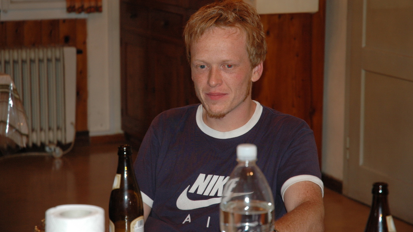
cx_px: 211
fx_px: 1238
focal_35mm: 113
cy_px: 92
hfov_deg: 18.9
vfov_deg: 10.7
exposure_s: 1/60
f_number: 4.5
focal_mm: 70
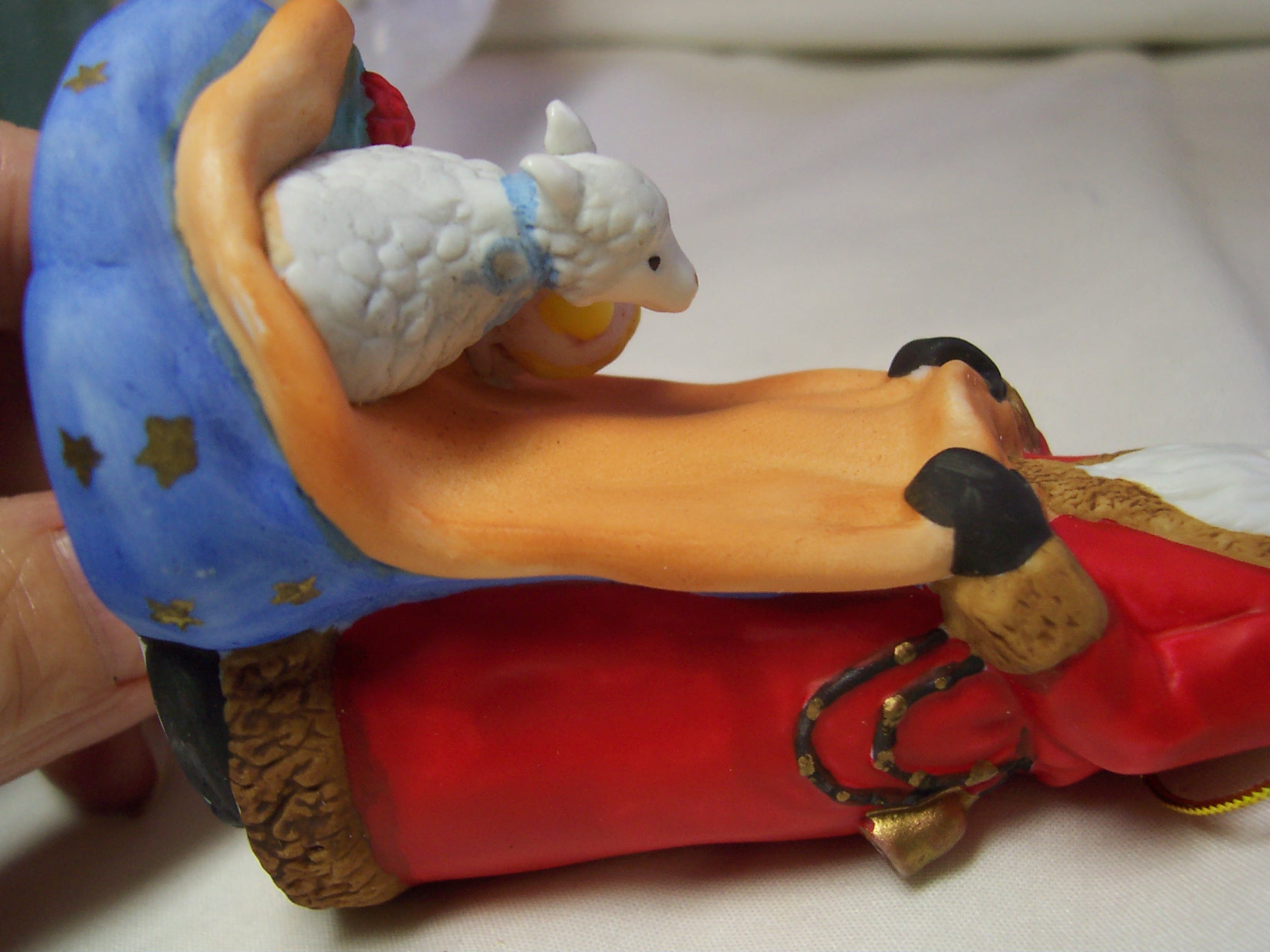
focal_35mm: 37
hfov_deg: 50.1
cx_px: 635
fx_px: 1357
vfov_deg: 38.7
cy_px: 476
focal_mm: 5.6
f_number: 2.8
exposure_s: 1/60
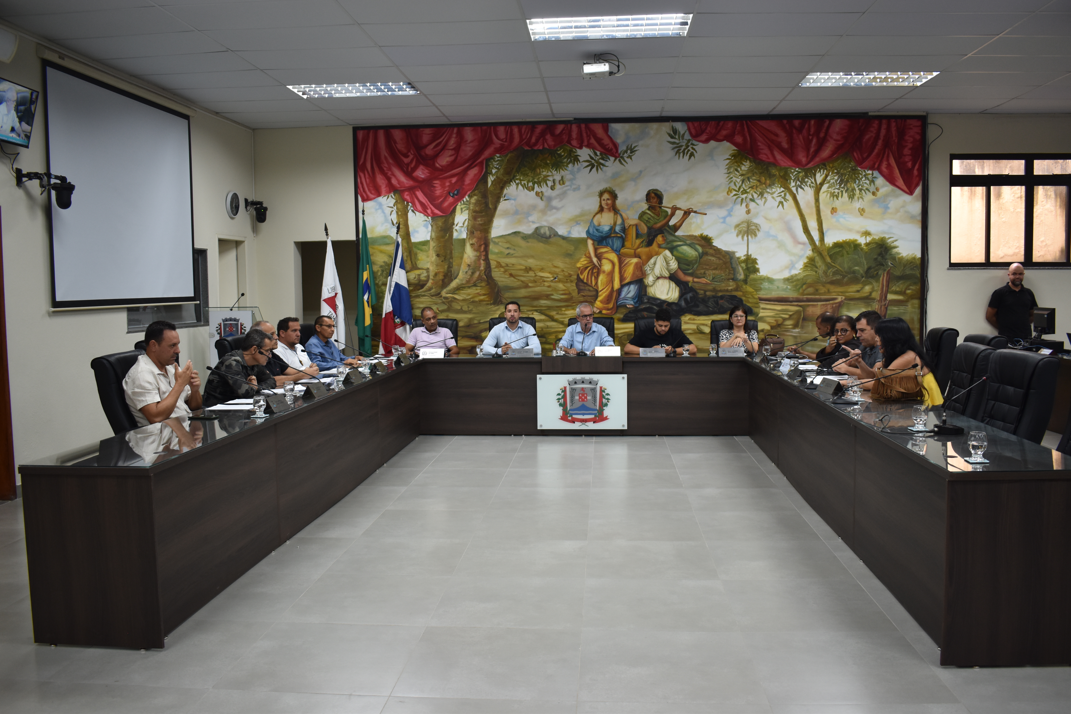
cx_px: 536
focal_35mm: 30
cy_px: 357
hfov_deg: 61.9
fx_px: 892
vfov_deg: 43.6
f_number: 4
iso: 450
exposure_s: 1/60
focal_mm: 20
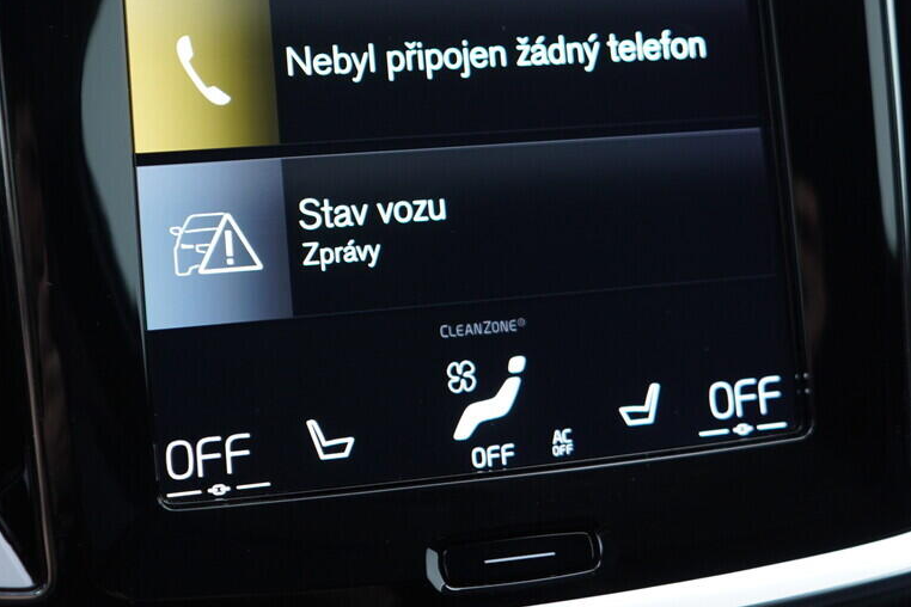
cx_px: 432
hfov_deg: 29.7
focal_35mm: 68
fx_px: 1721
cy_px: 72
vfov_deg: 19.7
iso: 200
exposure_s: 1/40
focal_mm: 24
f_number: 2.8
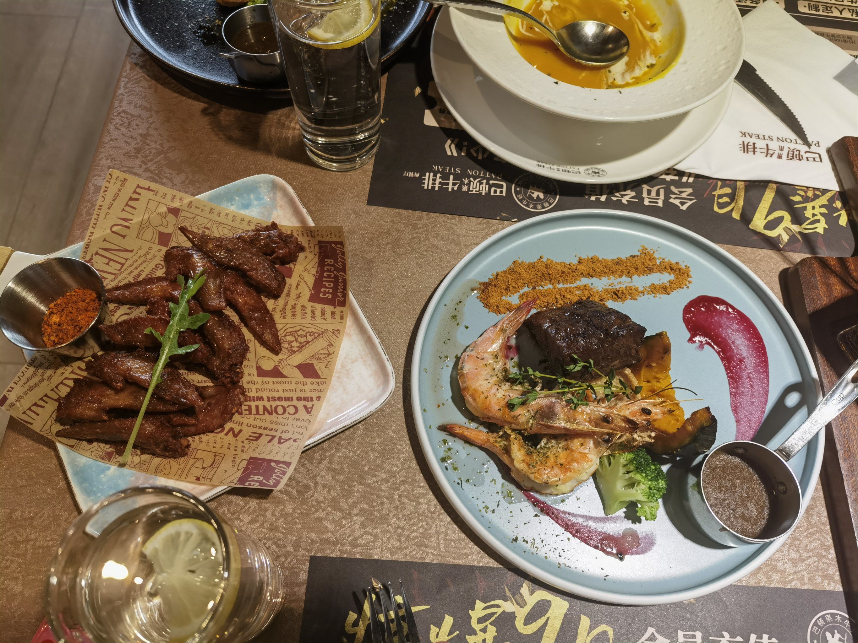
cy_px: 322
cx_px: 429
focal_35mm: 27
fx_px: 669
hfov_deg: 65.3
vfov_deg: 51.4
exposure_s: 1/100
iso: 100
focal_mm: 6.67
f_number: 1.9
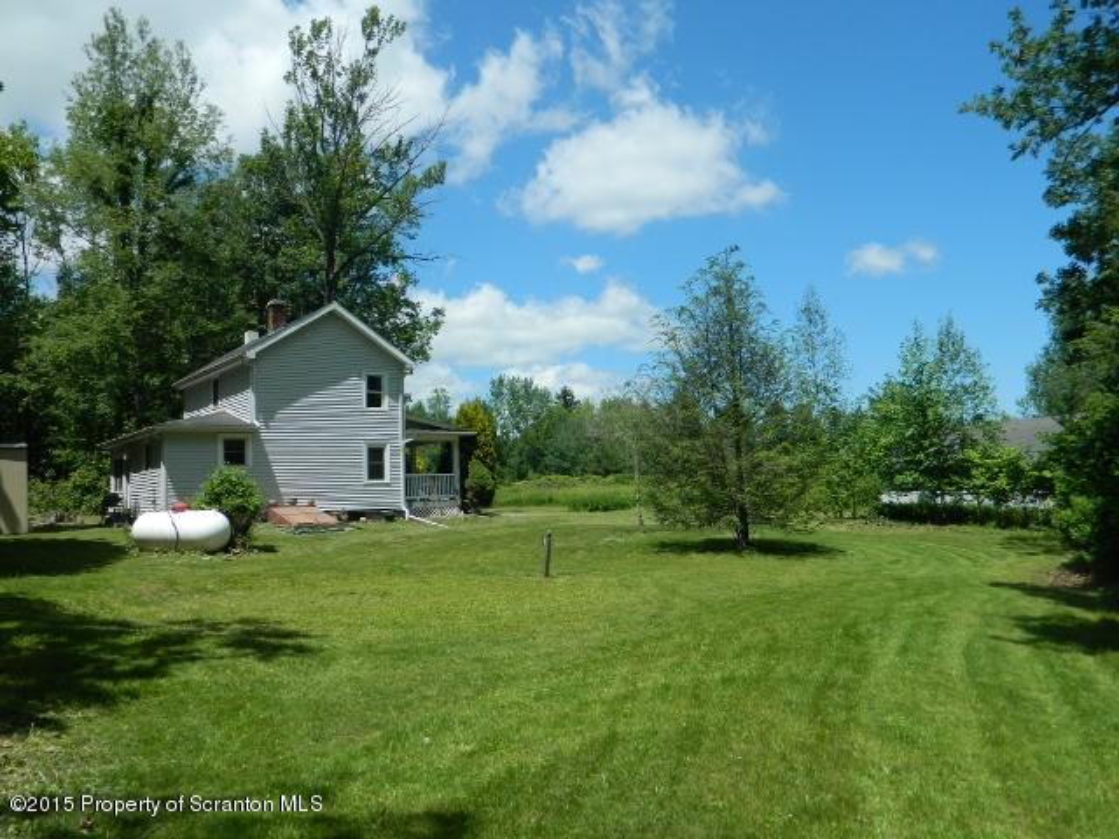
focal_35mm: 28
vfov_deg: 49.7
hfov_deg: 63.4
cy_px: 420
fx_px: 905
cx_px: 560
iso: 80
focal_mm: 5.1
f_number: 8.9
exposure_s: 1/160
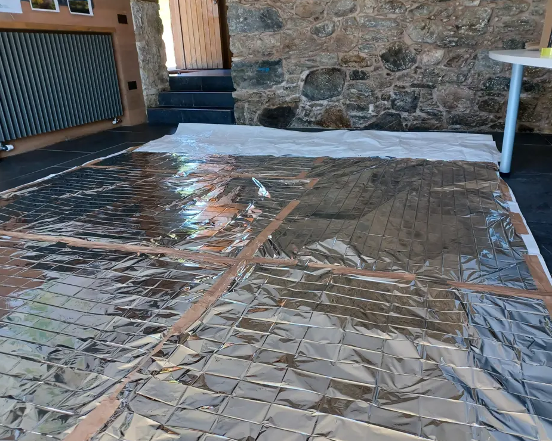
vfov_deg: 53.2
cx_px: 289
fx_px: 441
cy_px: 218
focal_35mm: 27
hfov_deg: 64.0
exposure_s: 1/50
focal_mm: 4.6
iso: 160
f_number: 1.8
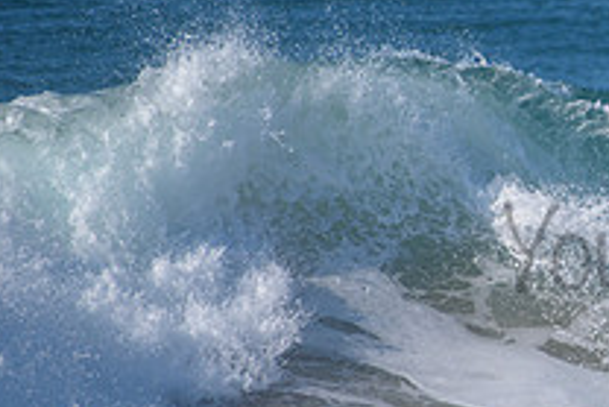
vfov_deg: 1.0
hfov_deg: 1.5
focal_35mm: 1397
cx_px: 805
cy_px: 221
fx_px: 23648
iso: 200
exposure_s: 1/2000
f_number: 5.6
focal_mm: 500
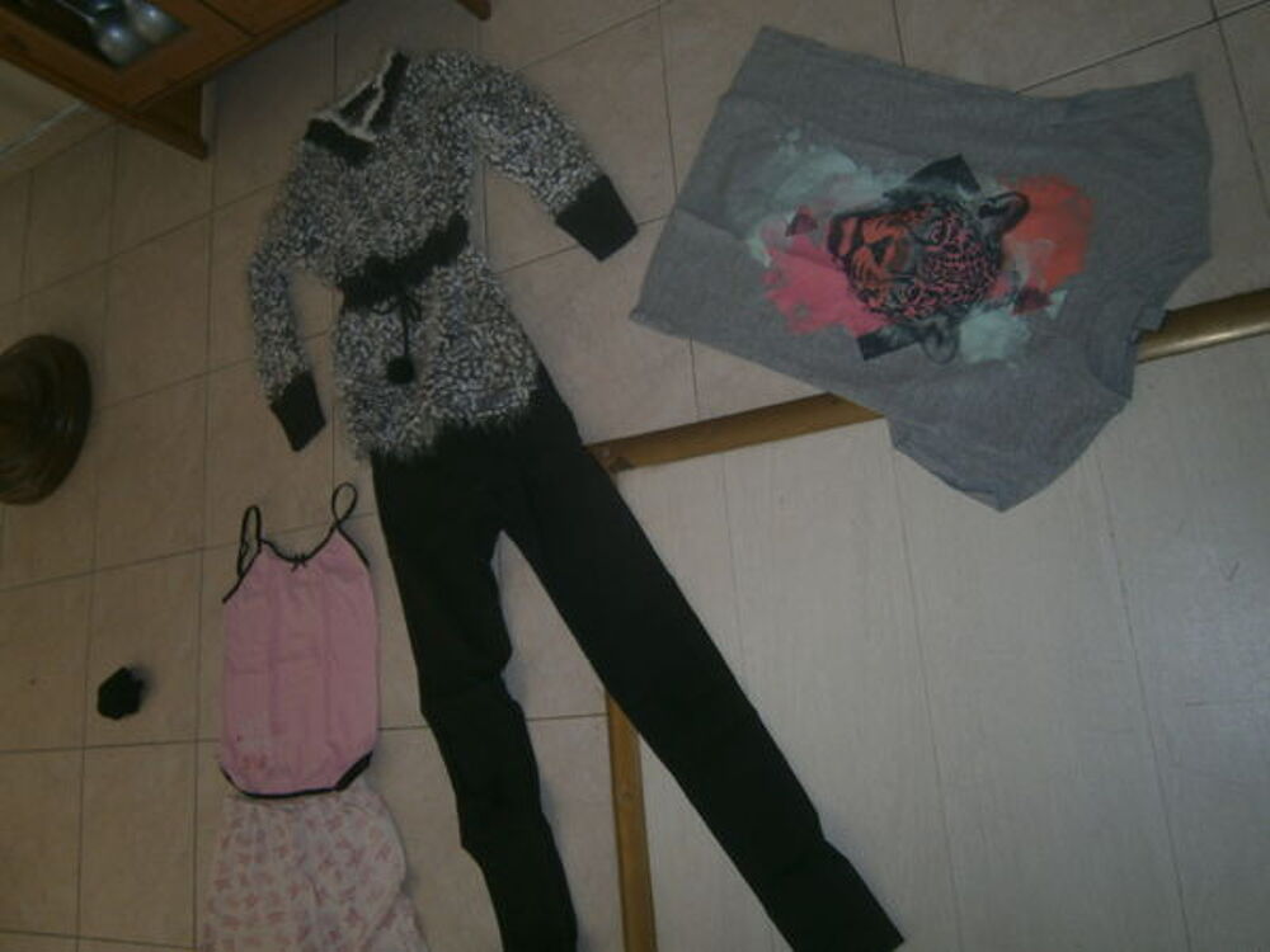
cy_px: 476
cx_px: 635
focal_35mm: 26
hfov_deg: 67.3
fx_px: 954
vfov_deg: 53.1
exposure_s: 1/30
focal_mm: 4.7
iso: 80
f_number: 2.8
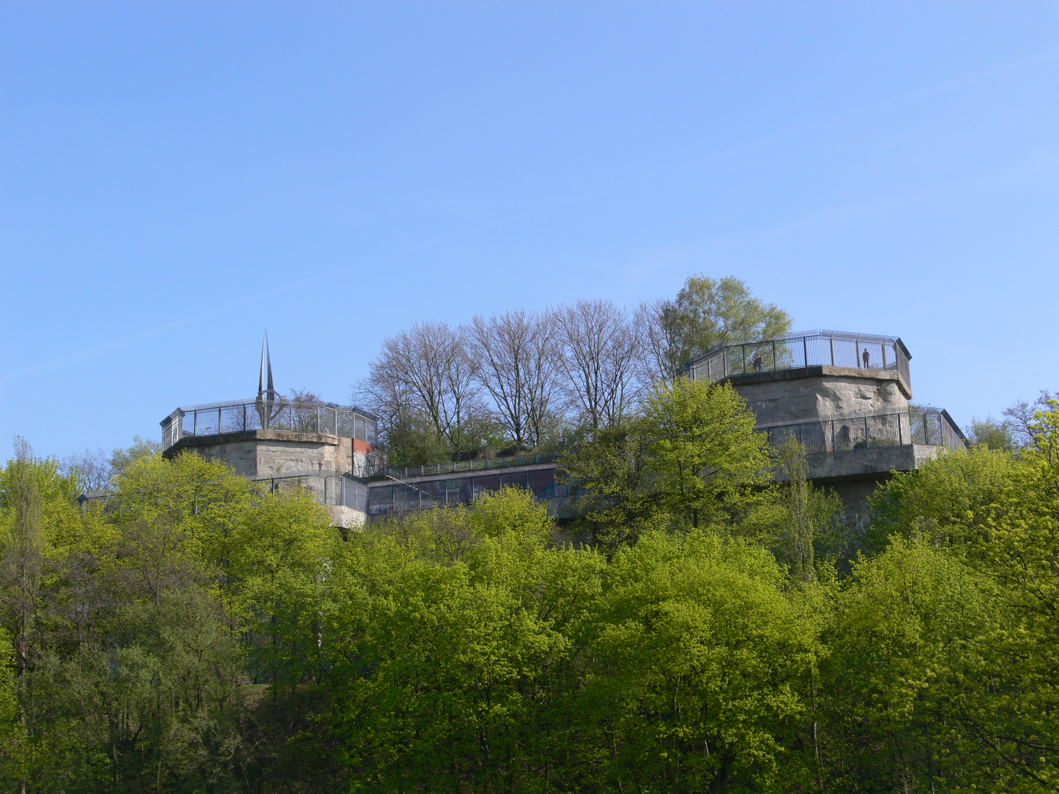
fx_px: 1805
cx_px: 530
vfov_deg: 24.8
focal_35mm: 59
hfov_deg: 32.7
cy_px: 397
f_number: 5.6
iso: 80
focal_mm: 12.4
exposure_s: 1/250
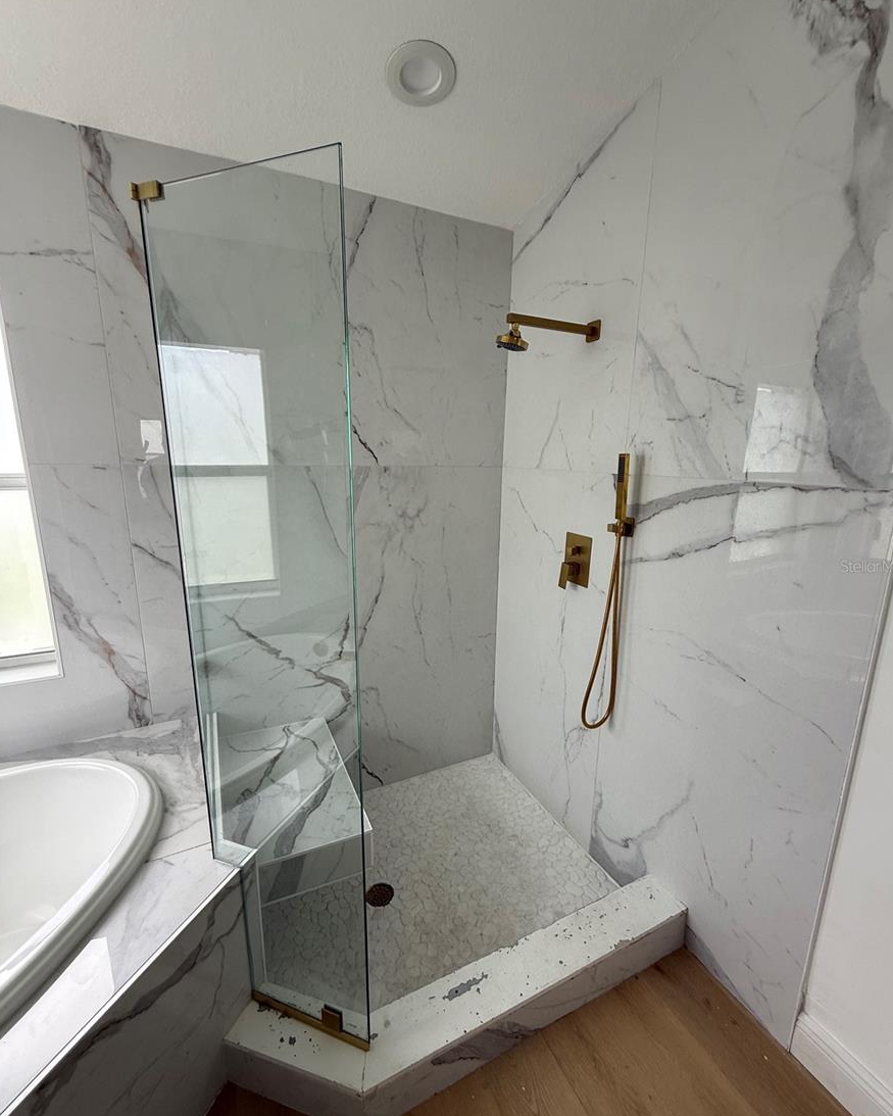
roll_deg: -2.6
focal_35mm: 15
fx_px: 495
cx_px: 453
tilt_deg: -10.7
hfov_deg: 84.1
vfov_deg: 96.8
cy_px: 566
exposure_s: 1/197
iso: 64
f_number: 2.2
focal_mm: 2.22
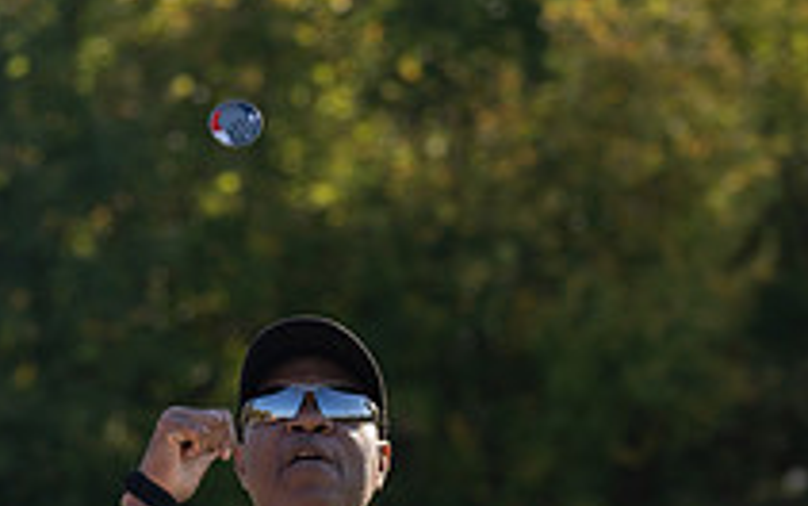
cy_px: 615
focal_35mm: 230
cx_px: 295
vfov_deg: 5.7
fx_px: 5066
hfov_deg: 9.1
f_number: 2.8
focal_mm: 70
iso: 100
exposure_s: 1/800
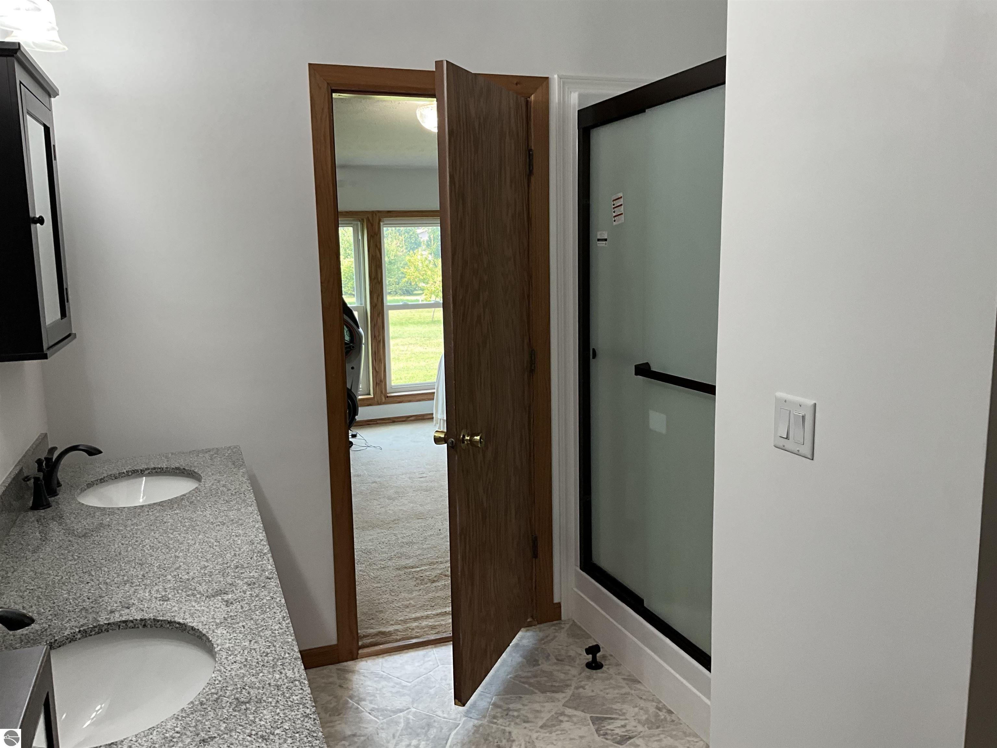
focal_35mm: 29
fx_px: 835
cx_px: 498
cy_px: 374
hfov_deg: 61.7
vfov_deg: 48.2
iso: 40
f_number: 1.8
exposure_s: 1/60
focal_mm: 3
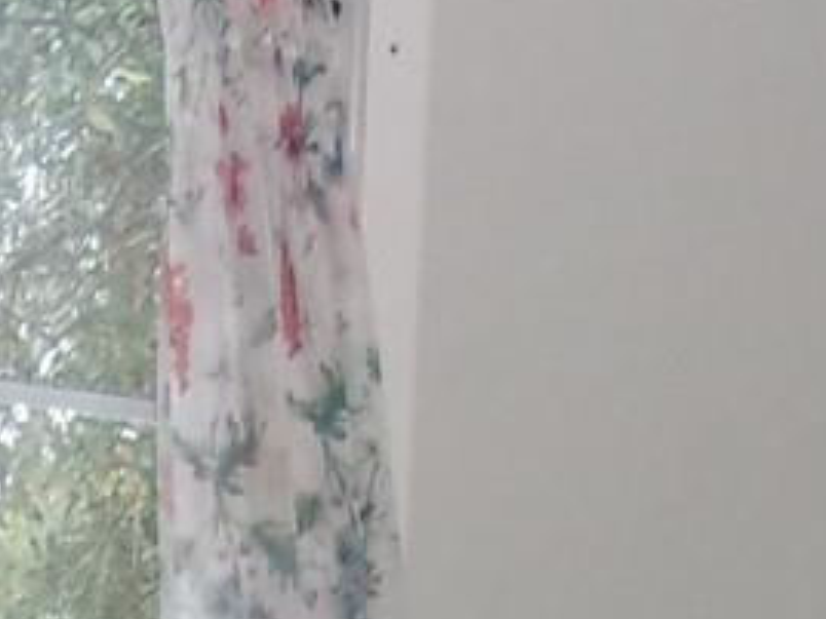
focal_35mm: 161
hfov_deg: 12.3
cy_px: 1284
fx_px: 3842
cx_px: 515
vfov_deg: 8.7
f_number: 3
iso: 200
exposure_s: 1/34
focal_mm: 4.9
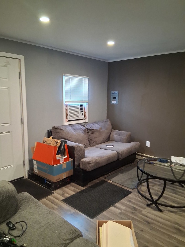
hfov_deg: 53.1
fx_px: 185
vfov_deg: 67.3
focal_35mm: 26
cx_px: 92
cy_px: 124
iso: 400
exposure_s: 1/40
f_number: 1.8
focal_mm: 3.98
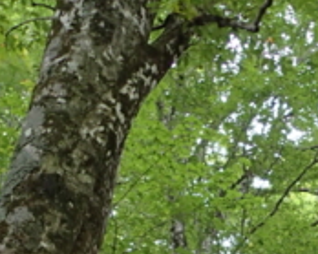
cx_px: 318
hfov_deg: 16.8
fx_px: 1054
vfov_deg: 12.3
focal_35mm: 112
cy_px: 497
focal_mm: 4.5
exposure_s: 1/60
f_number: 2
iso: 160
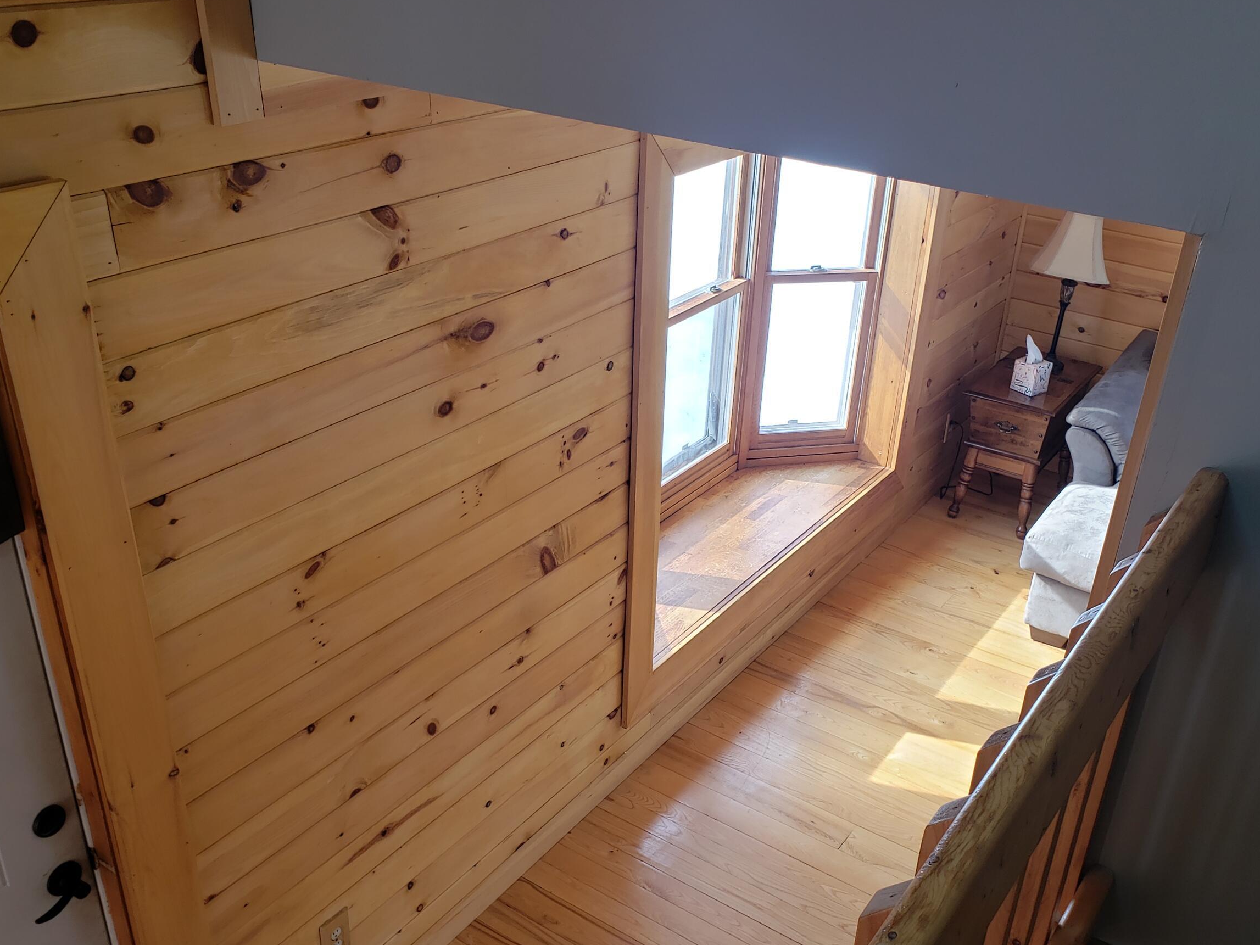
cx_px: 672
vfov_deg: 41.7
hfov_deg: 53.9
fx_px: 1238
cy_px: 548
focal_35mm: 34
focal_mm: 4.3
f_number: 2.4
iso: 50
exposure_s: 1/71
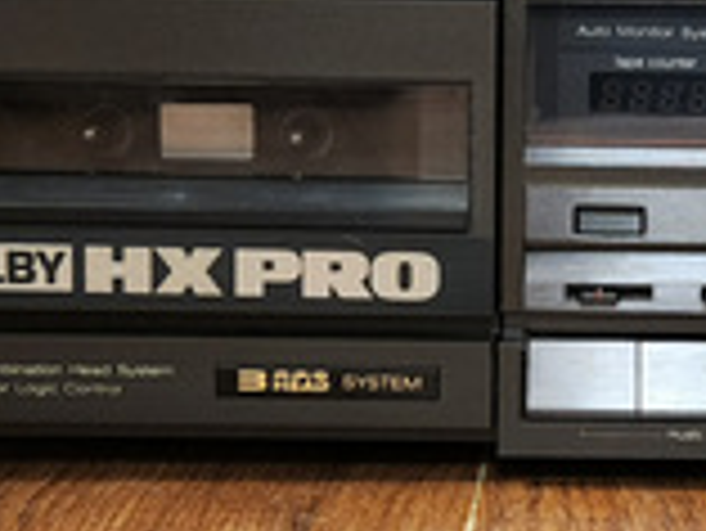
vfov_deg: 16.8
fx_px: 1796
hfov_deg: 21.7
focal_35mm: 88
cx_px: 648
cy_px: 252
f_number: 1.8
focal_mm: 5.4
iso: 640
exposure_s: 1/50
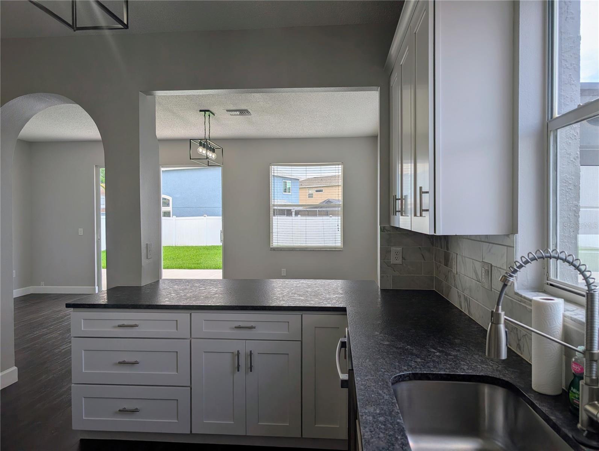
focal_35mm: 24
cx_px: 300
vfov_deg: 56.9
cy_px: 226
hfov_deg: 71.5
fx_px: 416
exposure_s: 1/286
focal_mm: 6.9
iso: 22
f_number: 1.68
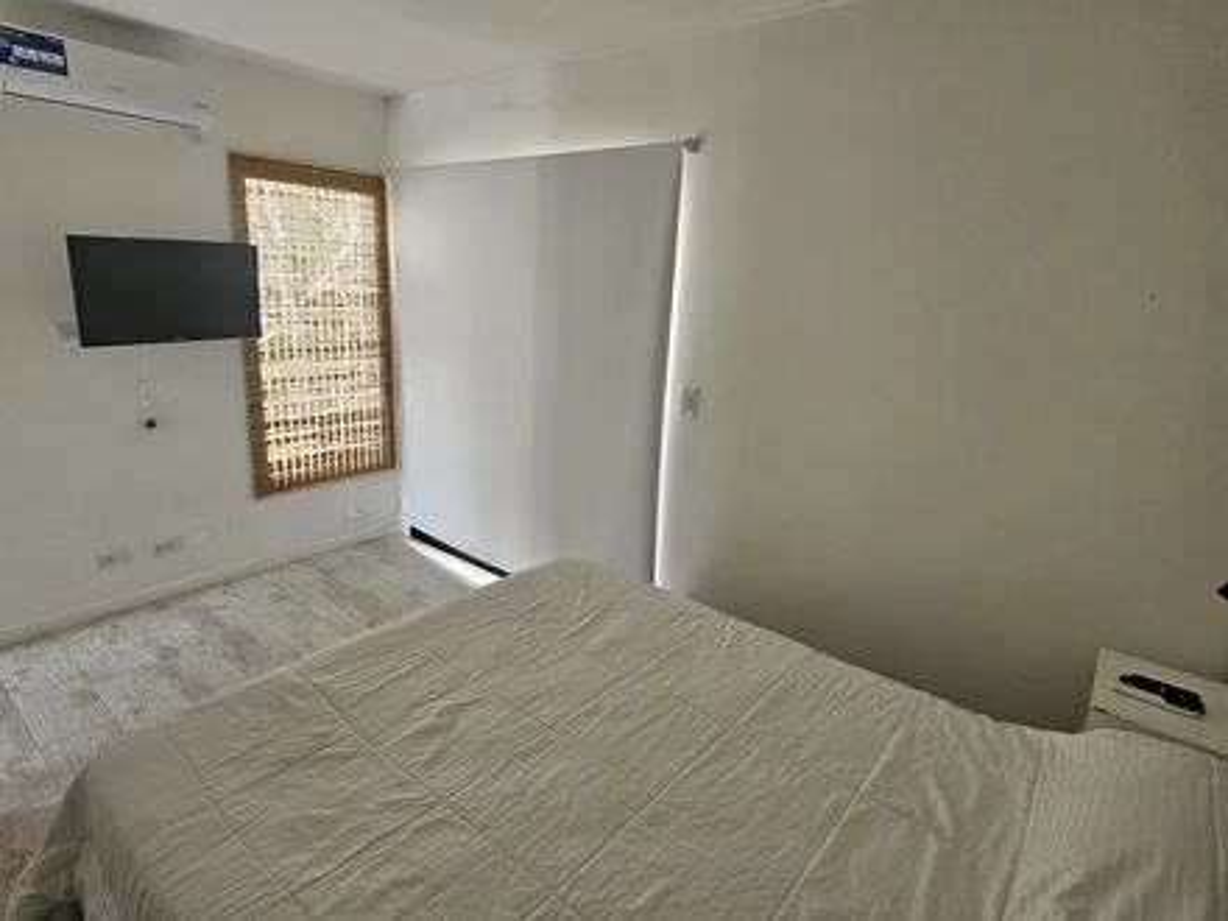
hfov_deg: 106.2
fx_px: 461
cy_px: 460
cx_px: 614
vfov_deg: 89.9
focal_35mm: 13
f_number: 2.2
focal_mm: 2.2
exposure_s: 1/50
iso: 320
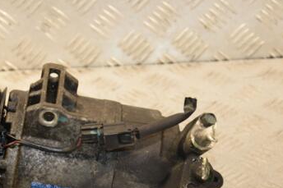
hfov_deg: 15.1
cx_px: 94
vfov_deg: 10.0
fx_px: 1069
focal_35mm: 136
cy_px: 158
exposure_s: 1/200
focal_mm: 52
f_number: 5.6
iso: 800
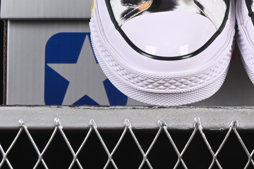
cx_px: 230
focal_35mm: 188
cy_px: -27
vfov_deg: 7.2
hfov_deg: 10.9
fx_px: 1326
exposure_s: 1/80
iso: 160
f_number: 7.1
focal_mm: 50
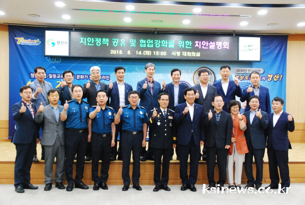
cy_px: 102
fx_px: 395
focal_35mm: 46
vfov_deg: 29.1
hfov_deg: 42.3
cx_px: 152
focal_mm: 31
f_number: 6.3
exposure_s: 1/80
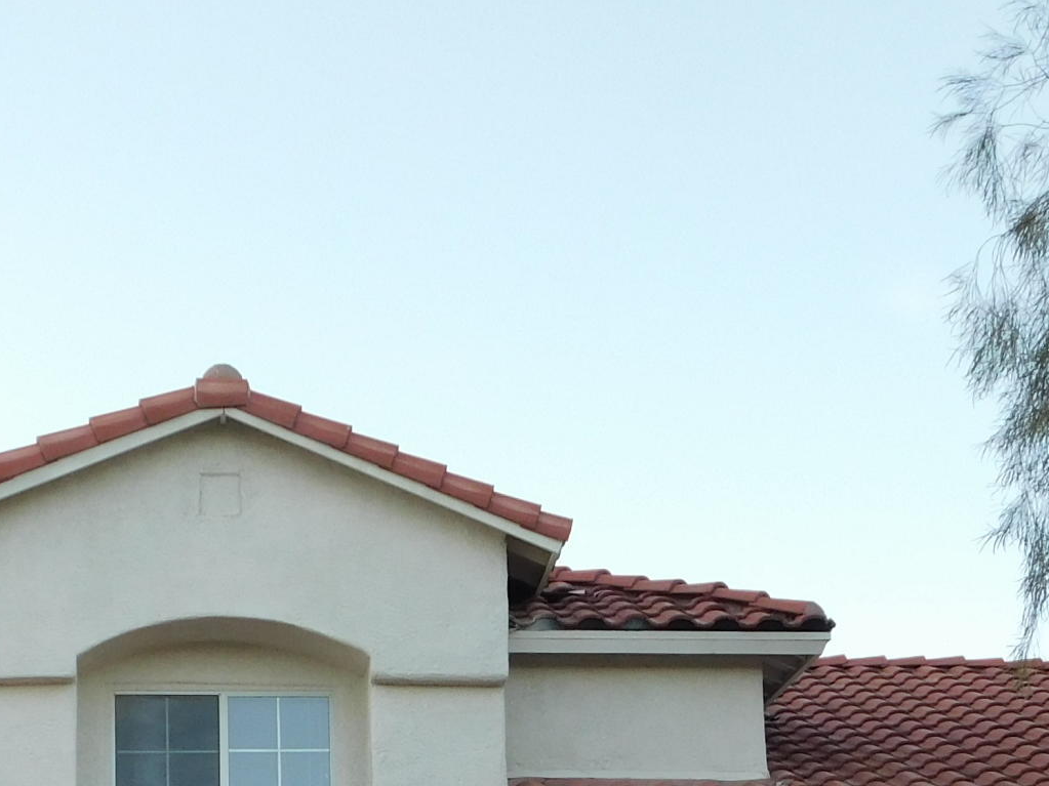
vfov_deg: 15.9
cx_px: 430
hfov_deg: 22.2
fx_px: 2666
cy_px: 1037
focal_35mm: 88
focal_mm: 5.3
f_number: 3.2
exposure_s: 1/160
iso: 125
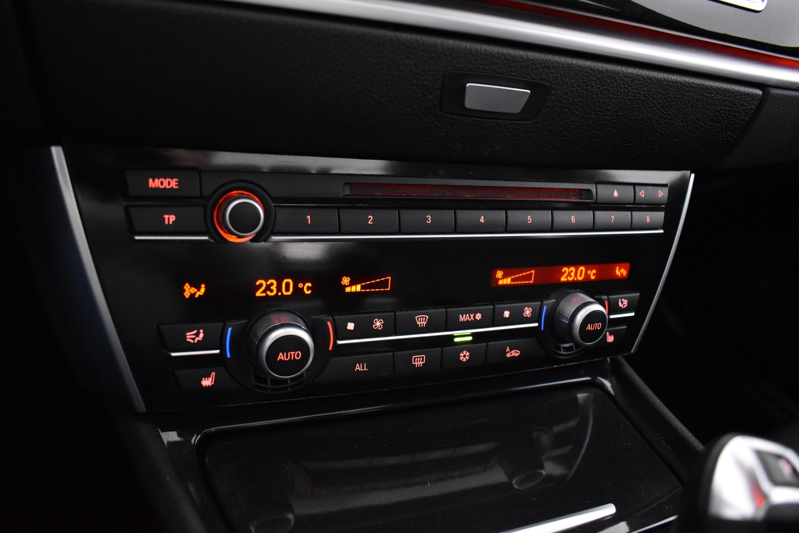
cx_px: 400
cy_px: 266
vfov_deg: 47.9
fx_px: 599
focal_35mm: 27
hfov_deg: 67.4
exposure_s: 1/30
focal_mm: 18
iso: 3200
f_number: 3.5
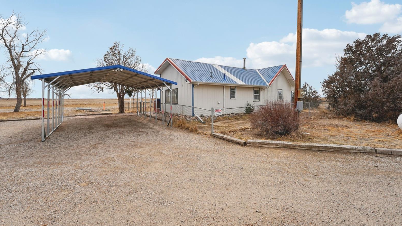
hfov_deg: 103.0
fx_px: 160
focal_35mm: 15
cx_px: 199
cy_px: 103
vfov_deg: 70.4
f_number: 8
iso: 100
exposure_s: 1/400
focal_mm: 14
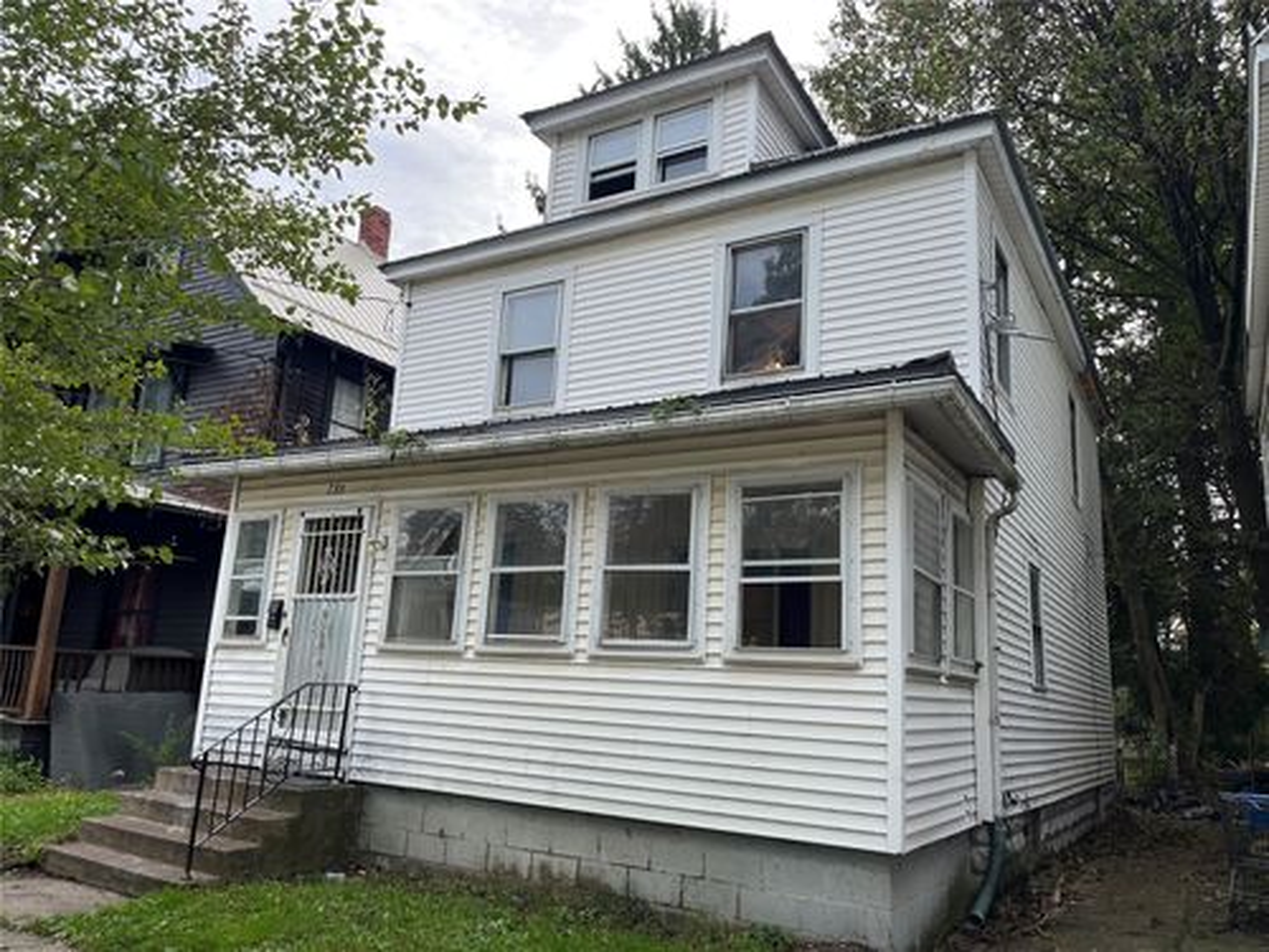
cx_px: 634
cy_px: 476
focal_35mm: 26
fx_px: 953
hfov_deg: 67.3
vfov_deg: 53.1
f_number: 1.6
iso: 50
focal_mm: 5.1
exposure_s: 1/878
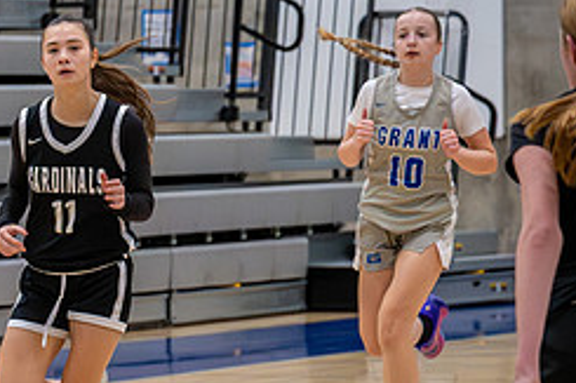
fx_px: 4988
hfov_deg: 6.5
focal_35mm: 312
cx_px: -333
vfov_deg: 4.4
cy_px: 237
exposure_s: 1/1000
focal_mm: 70
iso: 9000
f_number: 3.5
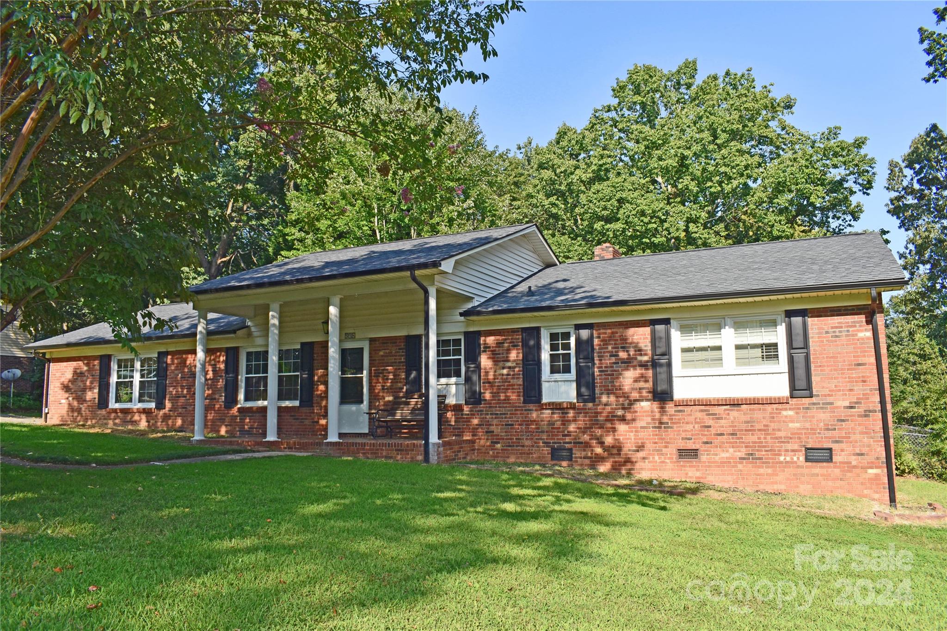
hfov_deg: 67.4
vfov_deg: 47.9
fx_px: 710
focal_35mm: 27
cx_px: 474
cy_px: 316
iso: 100
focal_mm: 18
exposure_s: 1/200
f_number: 8
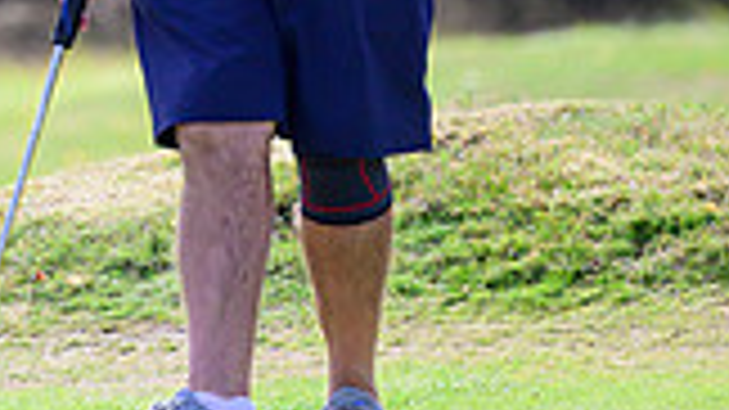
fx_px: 22474
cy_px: -360
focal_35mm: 1163
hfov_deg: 1.9
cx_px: 72
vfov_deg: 1.0
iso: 1600
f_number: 5.6
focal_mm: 400
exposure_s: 1/3200
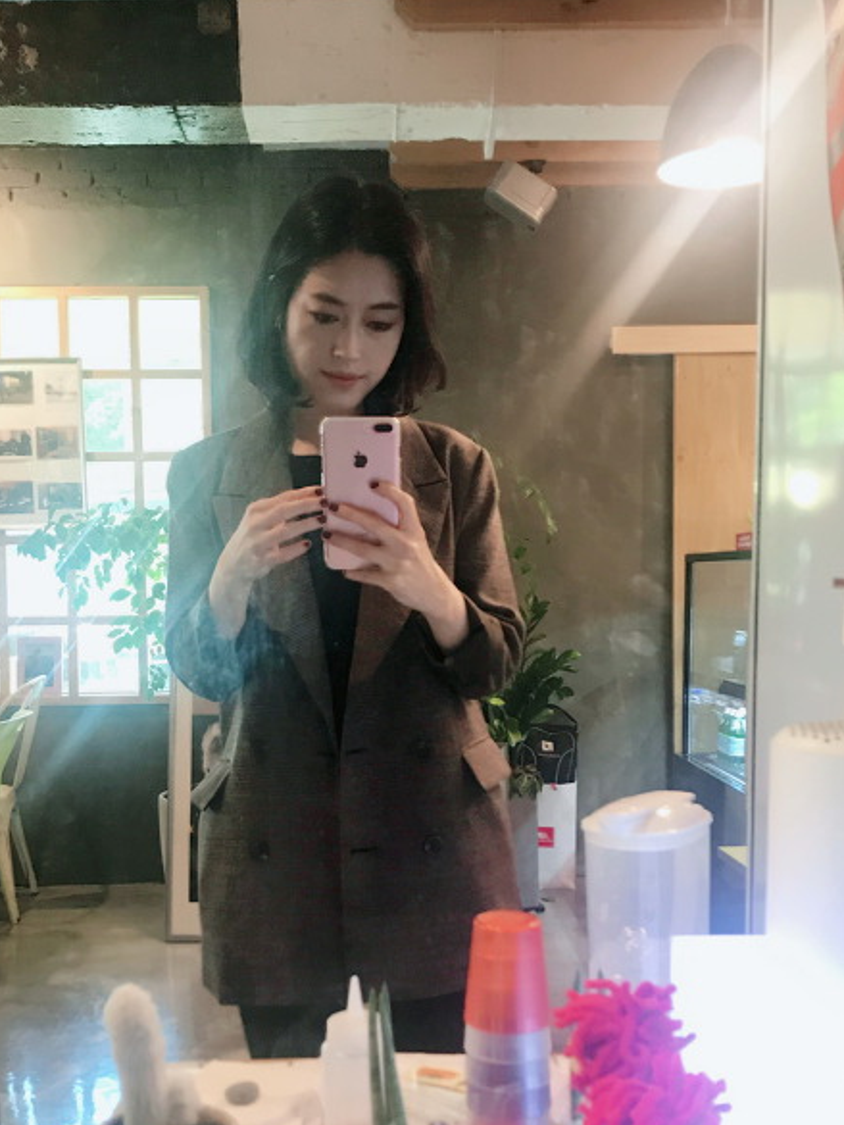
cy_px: 661
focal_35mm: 37
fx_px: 1202
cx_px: 398
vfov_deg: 49.9
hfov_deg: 38.7
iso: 40
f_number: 1.8
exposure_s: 1/22
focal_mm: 3.99
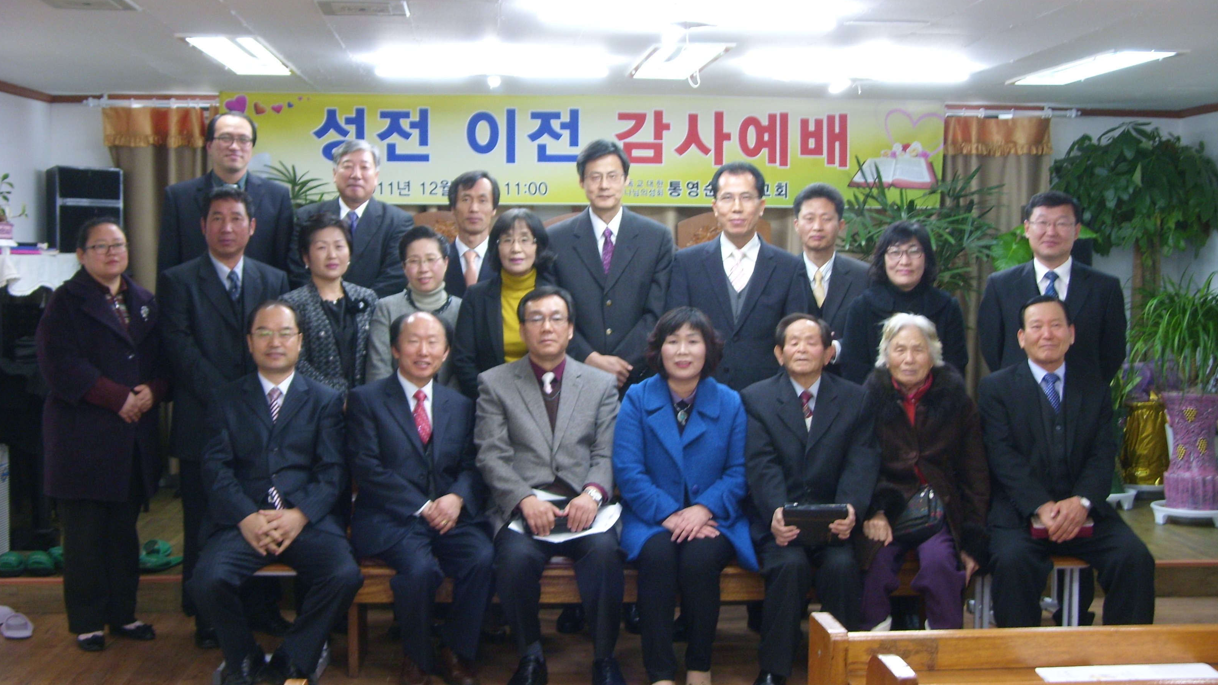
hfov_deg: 51.6
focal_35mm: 39
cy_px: 323
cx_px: 606
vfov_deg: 30.4
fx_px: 1260
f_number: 3.6
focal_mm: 7.28
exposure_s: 1/19
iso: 100
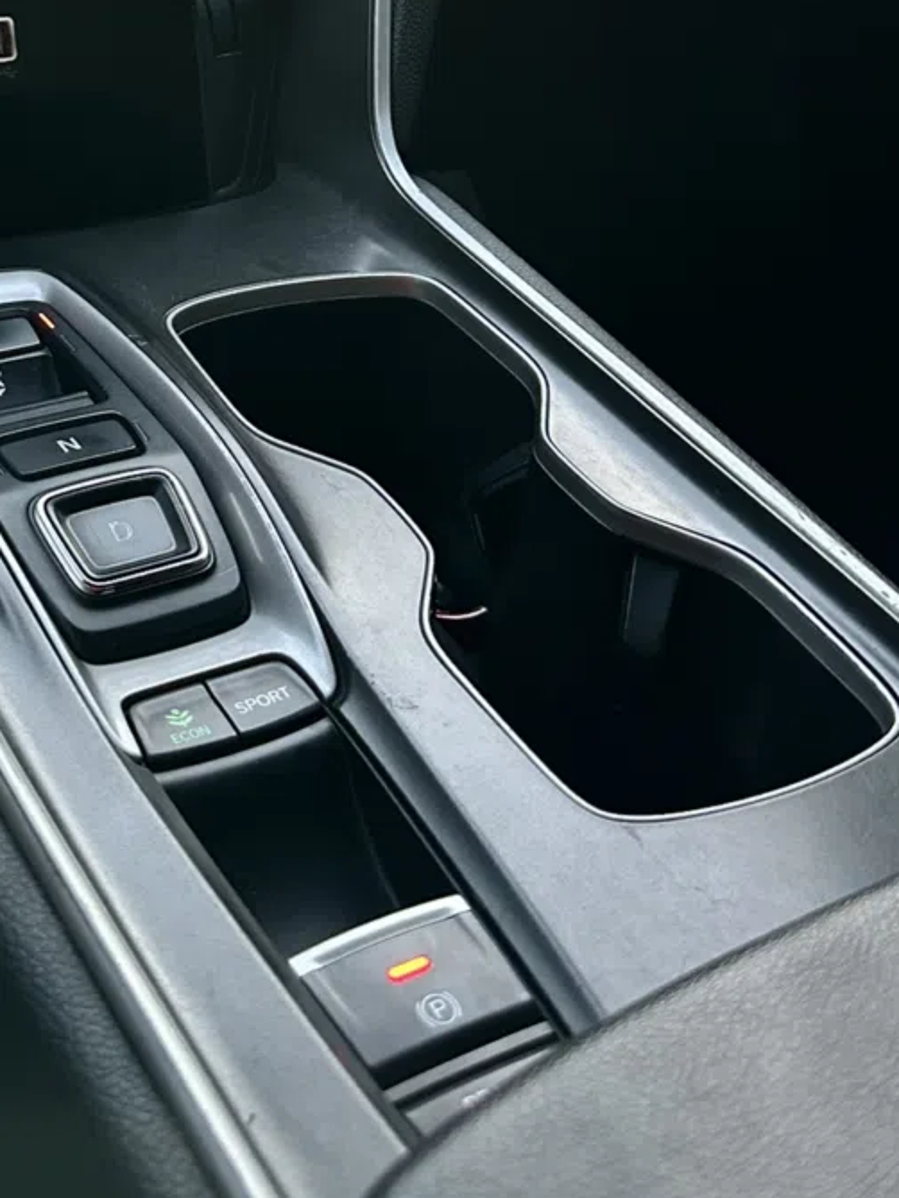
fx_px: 1696
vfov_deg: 35.7
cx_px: 170
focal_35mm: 49
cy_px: 46
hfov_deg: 29.0
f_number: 1.78
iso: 400
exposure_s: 1/60
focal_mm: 6.86
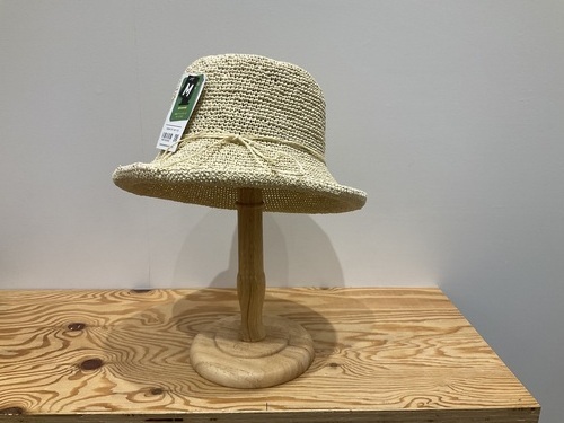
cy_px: 212
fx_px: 472
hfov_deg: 61.7
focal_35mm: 29
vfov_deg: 48.2
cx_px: 282
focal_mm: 3
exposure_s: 1/120
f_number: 1.8
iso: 50
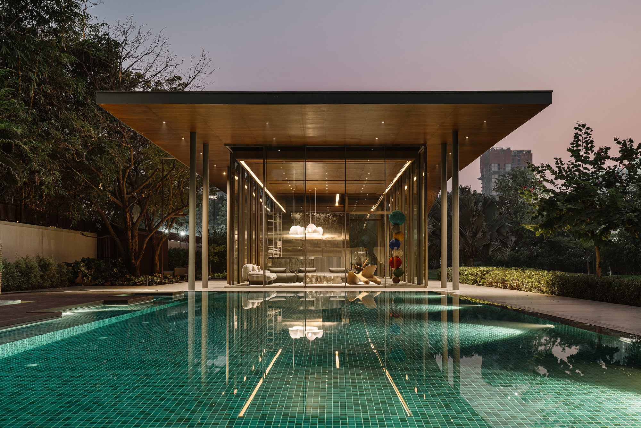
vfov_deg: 36.9
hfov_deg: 53.1
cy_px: 214
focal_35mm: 36
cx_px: 320
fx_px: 641
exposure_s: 2.5
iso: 100
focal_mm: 36
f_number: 10
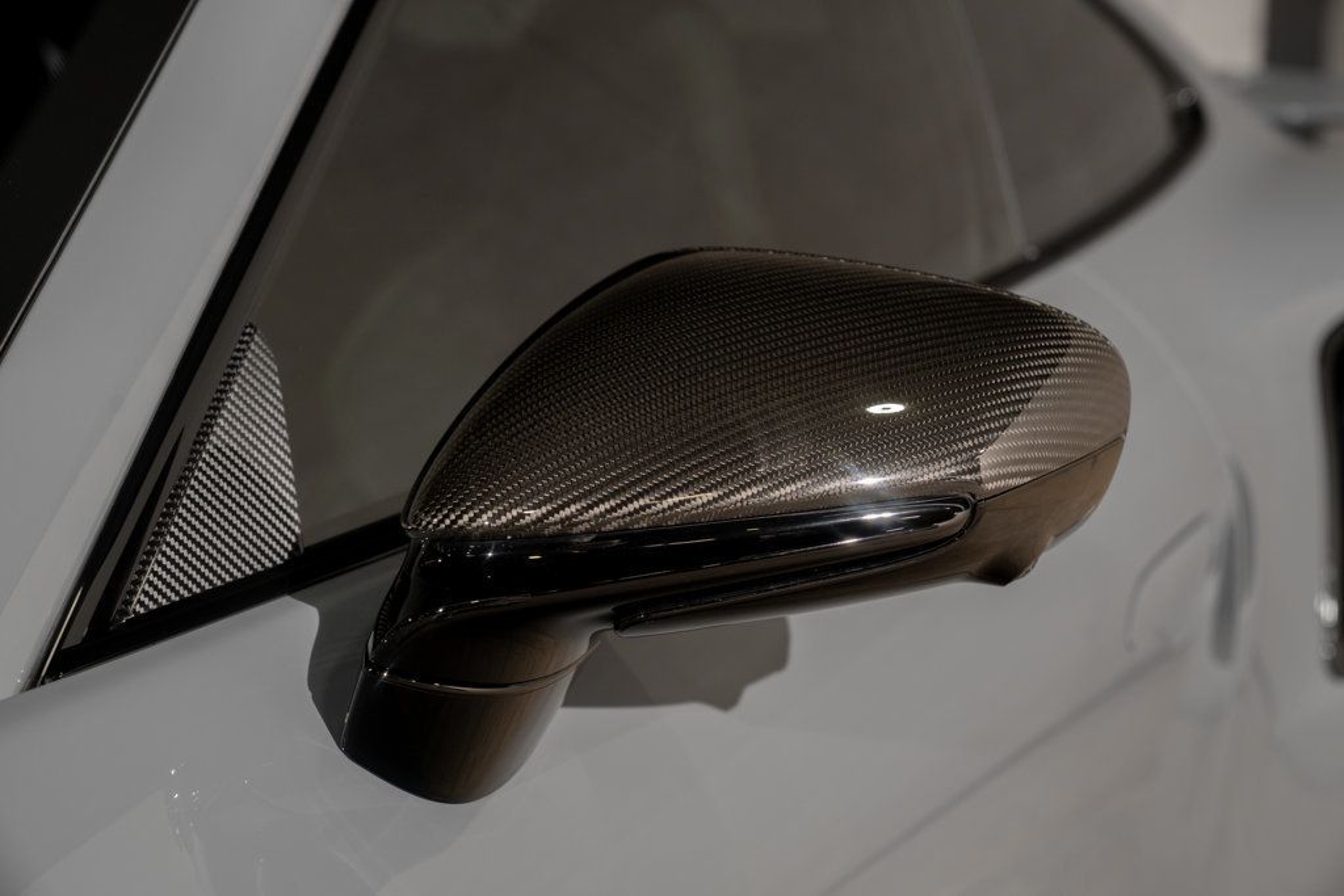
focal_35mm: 70
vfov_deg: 19.5
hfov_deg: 28.8
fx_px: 2614
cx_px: 672
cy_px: 448
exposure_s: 1/50
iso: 400
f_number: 5.6
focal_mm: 70
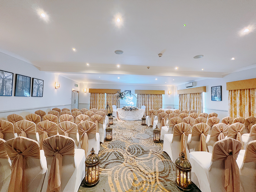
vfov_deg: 89.9
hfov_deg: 106.2
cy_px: 96
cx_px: 128
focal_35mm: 13
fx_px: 96
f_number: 1.8
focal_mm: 1.57
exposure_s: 1/50
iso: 250
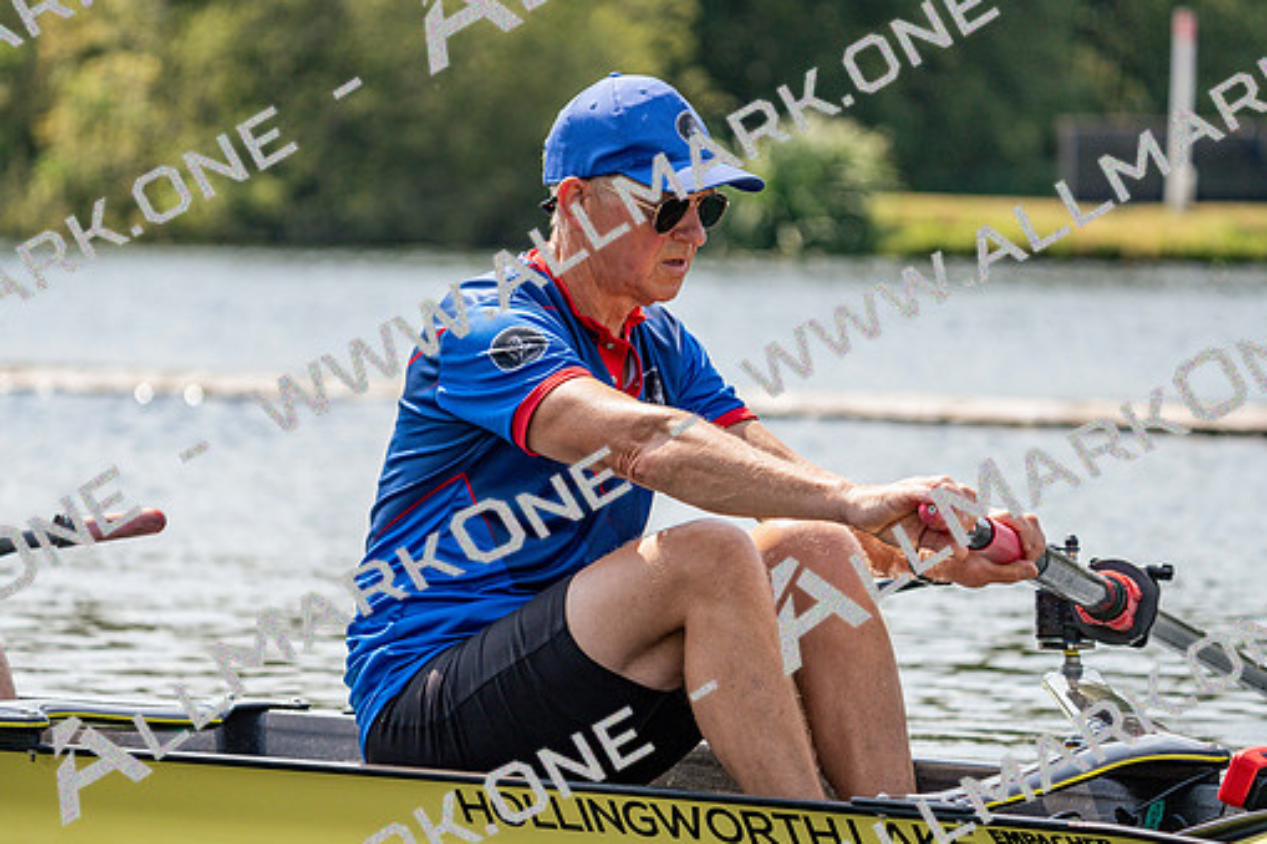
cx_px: 558
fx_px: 8021
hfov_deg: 9.0
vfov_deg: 6.0
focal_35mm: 228
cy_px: 439
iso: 250
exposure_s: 1/1600
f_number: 5.6
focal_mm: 200
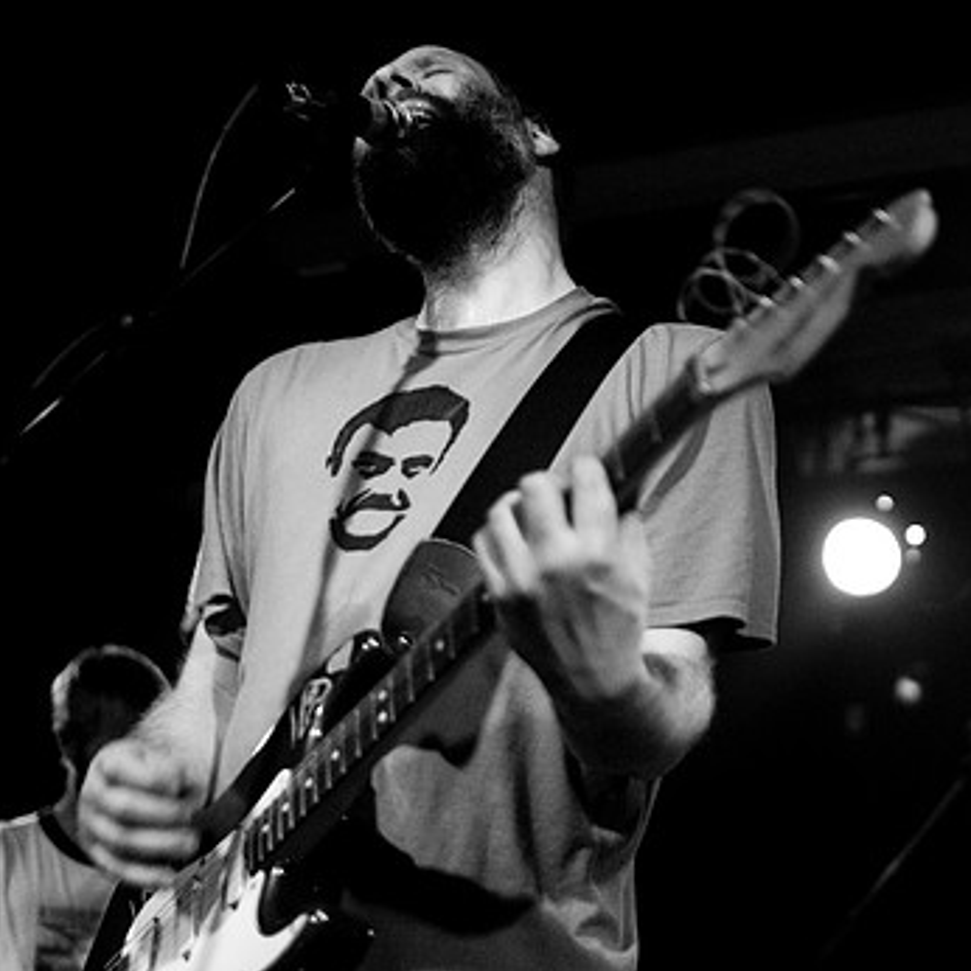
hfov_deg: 26.5
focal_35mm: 64
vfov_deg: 26.9
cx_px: 738
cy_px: 512
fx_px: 2031
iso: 1000
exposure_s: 1/80
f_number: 1.4
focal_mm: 30
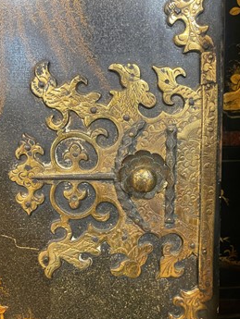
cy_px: 163
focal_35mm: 29
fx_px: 268
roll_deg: +0.4
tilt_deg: -5.7
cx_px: 131
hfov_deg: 48.2
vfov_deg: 61.6
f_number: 1.6
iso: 500
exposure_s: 1/50
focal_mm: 5.1
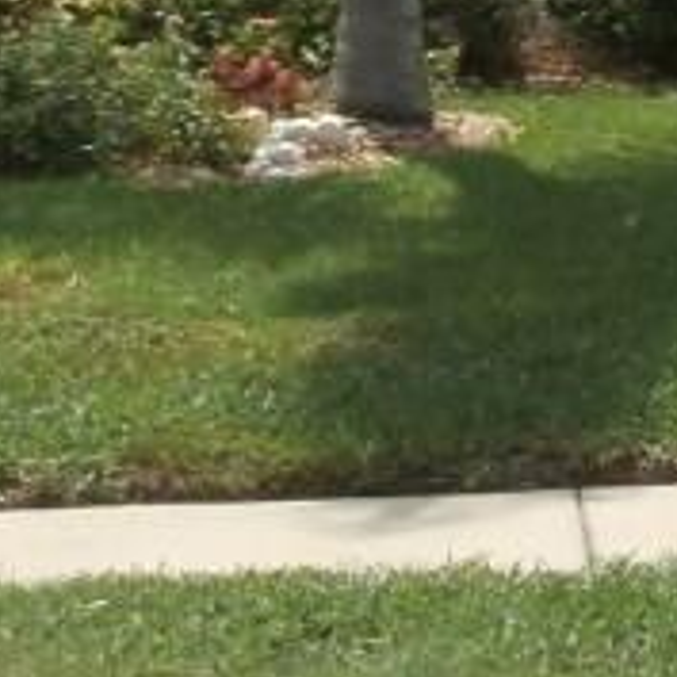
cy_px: -187
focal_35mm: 152
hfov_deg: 10.8
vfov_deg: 11.2
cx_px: 1193
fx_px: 3363
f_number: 3.9
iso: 100
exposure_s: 1/800
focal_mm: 6.67
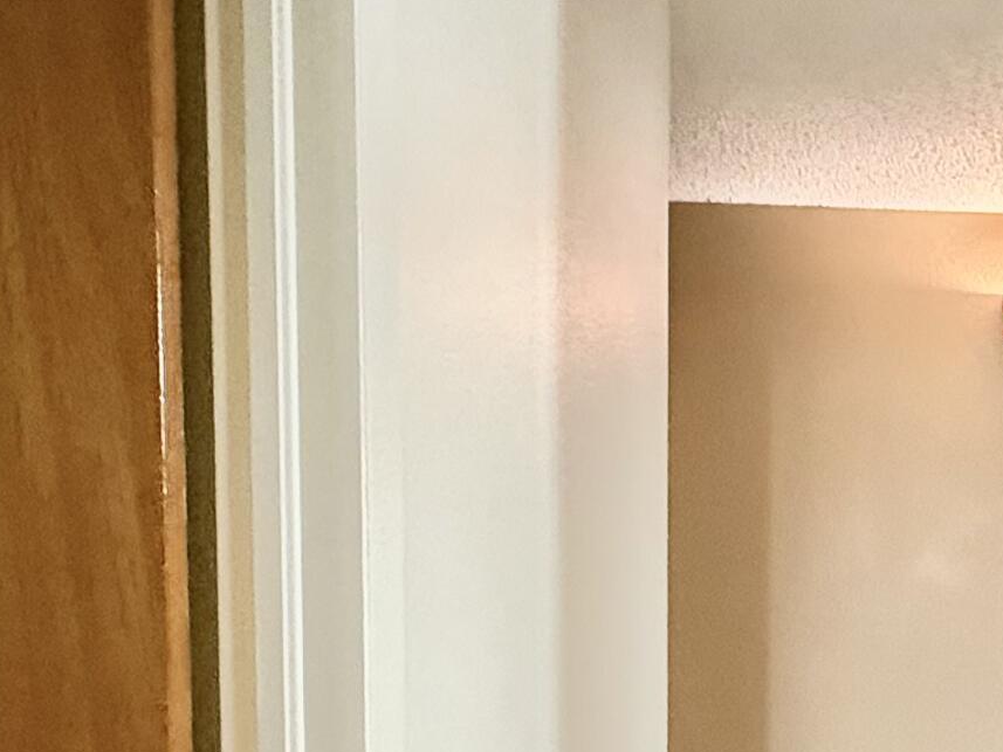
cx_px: 1035
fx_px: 1420
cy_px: 746
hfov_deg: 34.8
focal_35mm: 49
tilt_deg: -2.3
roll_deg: -0.8
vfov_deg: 28.0
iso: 1000
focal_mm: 2.22
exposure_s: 1/40
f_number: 2.2
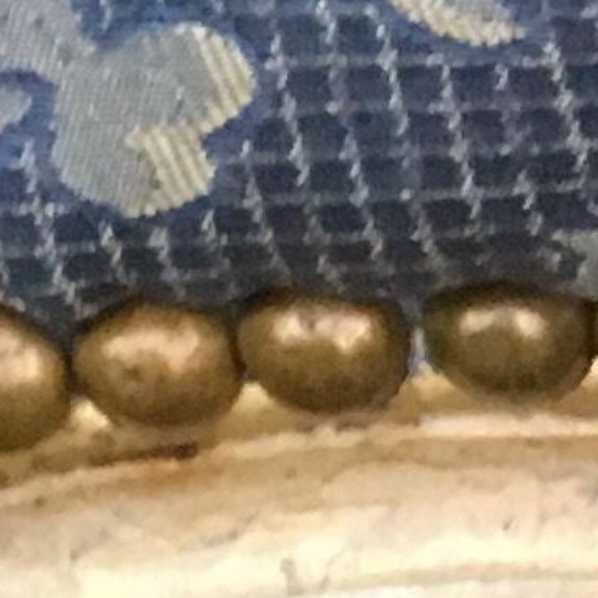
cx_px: 2144
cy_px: 72
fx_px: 5277
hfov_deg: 5.8
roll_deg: -1.3
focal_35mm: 270
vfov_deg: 6.5
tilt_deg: -28.1
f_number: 2.2
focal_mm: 4.15
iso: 200
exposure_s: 1/20
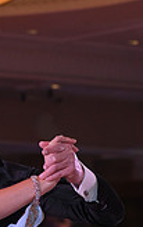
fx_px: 1926
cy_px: 371
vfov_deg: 6.6
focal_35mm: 310
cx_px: -92
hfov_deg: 4.2
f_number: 5.6
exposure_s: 1/200
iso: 1250
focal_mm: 86
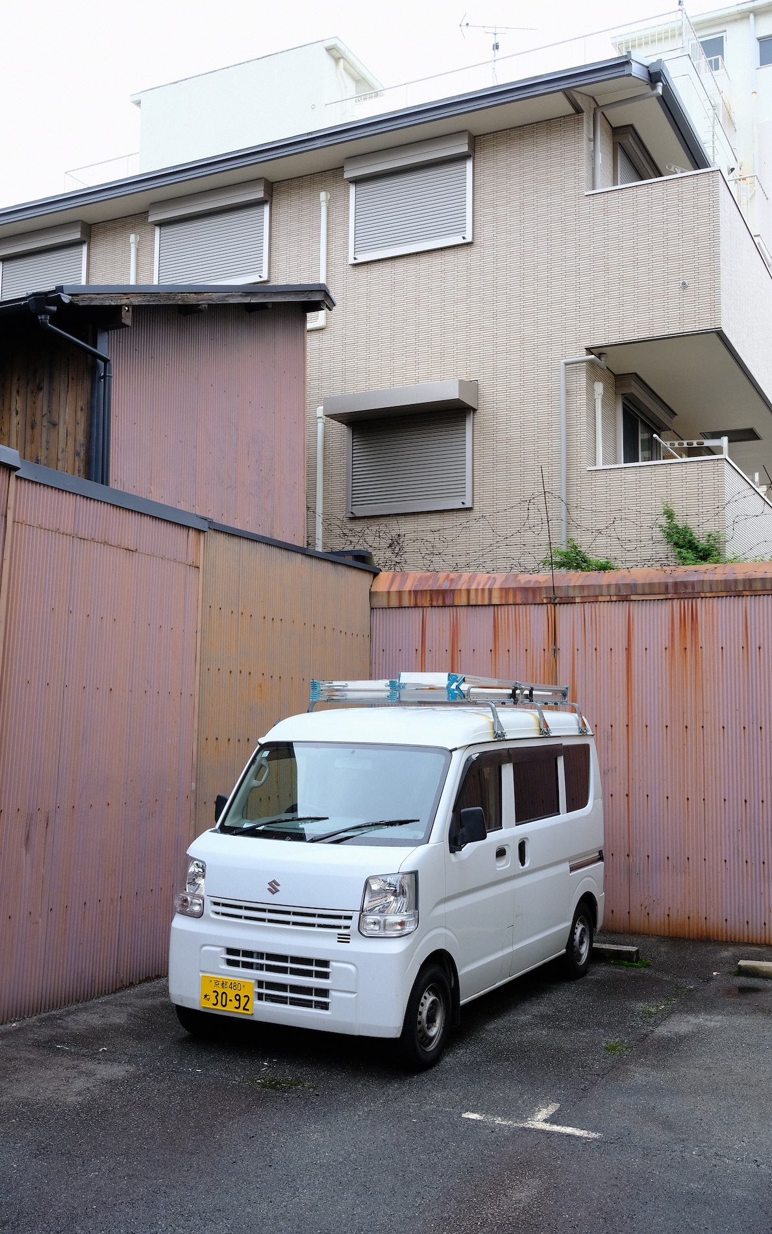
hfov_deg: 35.3
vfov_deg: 54.0
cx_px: 405
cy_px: 612
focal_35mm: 36
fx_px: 1212
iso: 500
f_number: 8
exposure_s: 1/30
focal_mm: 23
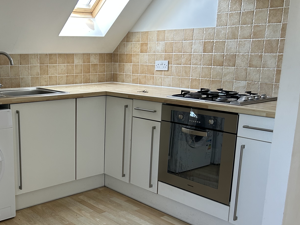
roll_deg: +0.1
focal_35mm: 43
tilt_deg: -13.9
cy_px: 138
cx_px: 74
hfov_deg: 42.5
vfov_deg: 33.5
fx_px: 373
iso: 125
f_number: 1.5
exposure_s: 1/105
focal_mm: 5.7
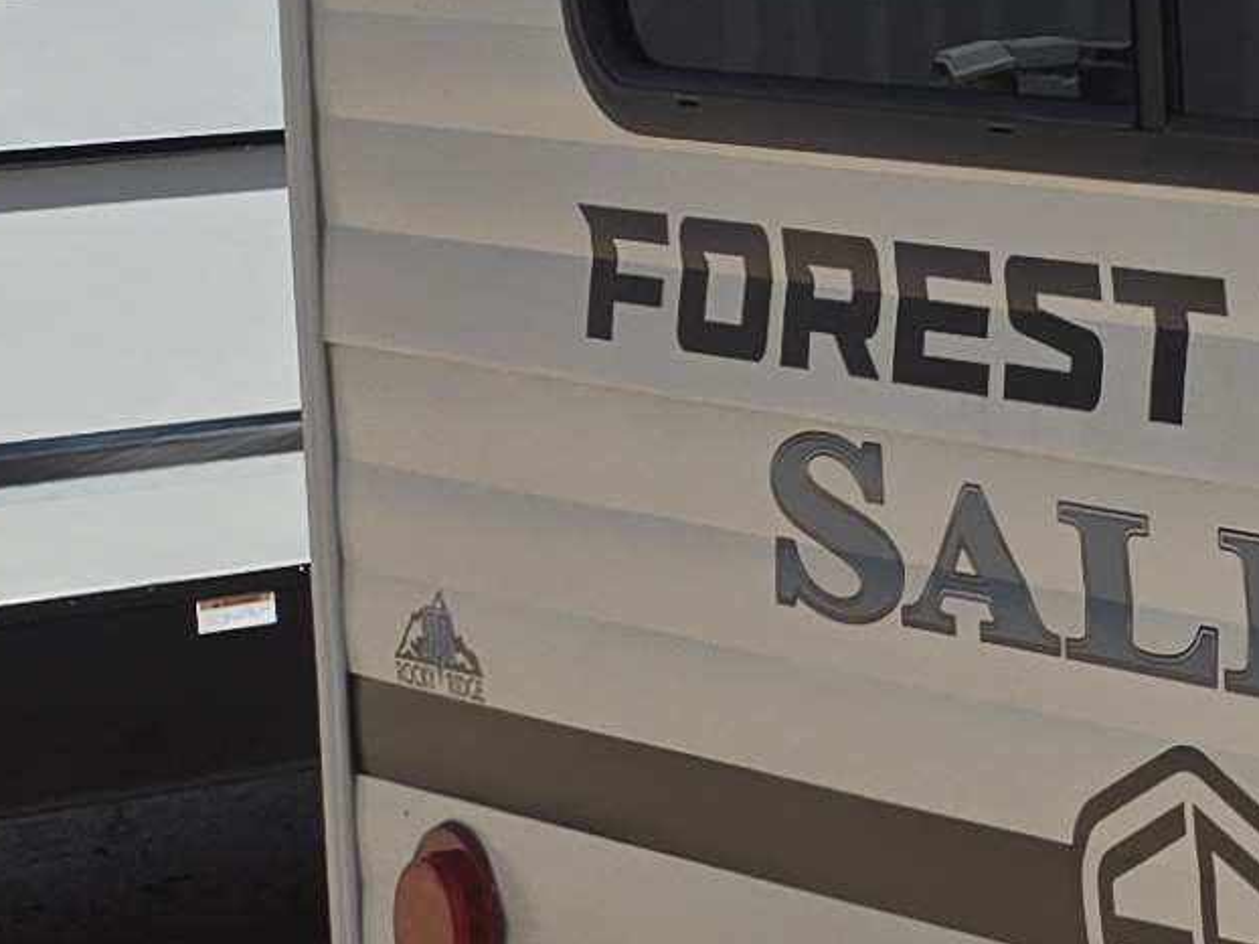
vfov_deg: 10.0
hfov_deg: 9.9
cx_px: 3828
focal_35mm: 148
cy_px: 32
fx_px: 5381
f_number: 1.8
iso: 25
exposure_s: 1/2327
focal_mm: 5.4
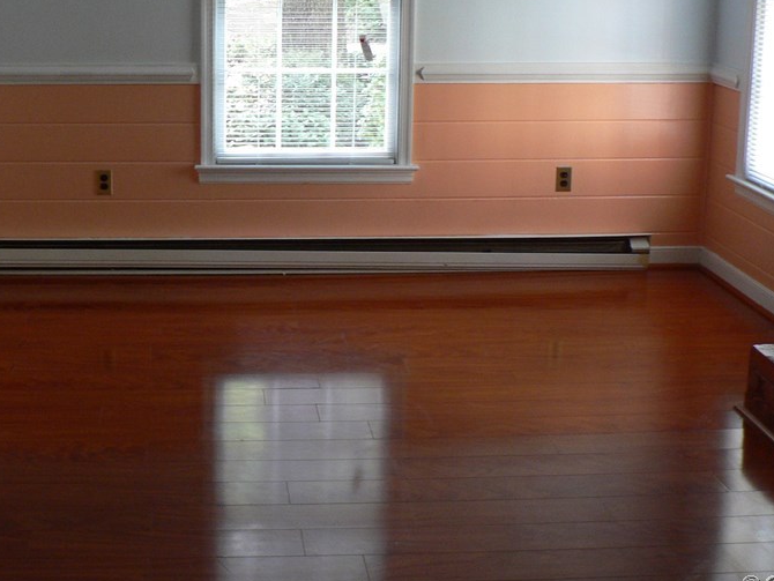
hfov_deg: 34.7
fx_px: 1230
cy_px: 161
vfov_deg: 26.3
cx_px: 282
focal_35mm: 55
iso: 150
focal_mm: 6
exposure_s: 1/30
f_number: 2.8
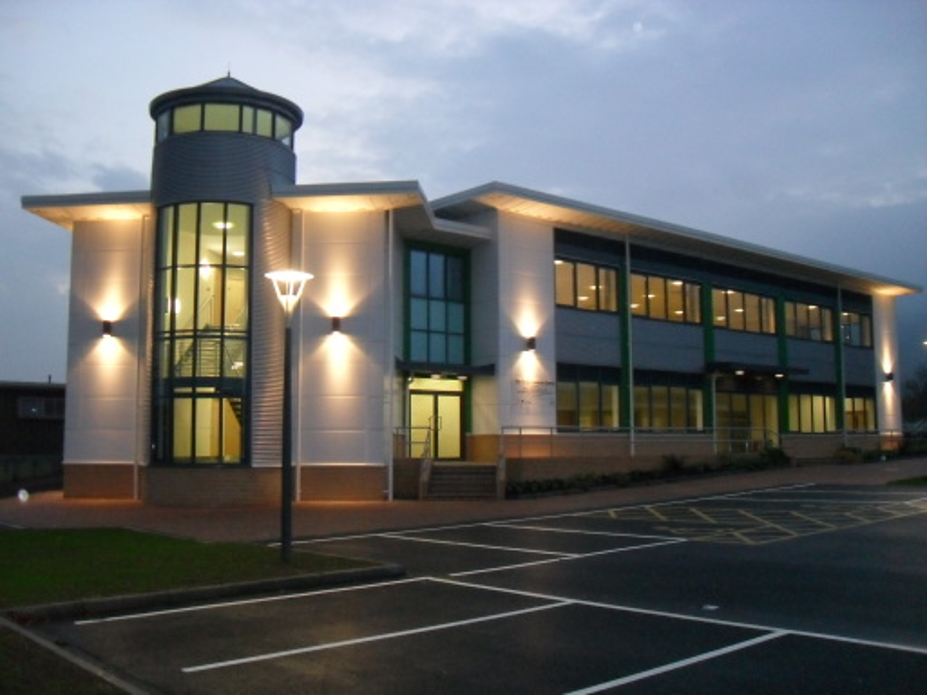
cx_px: 464
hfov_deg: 52.6
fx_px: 937
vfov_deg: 40.7
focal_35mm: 35
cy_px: 348
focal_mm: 6.2
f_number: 2.8
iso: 400
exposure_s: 1/45
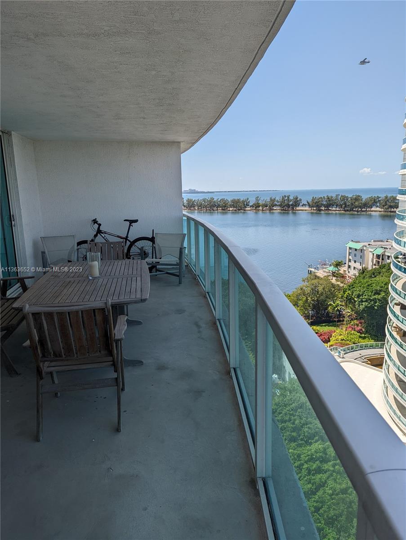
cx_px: 203
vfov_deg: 71.5
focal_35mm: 24
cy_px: 270
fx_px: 375
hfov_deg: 56.9
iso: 39
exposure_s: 1/2358
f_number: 1.85
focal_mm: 6.81
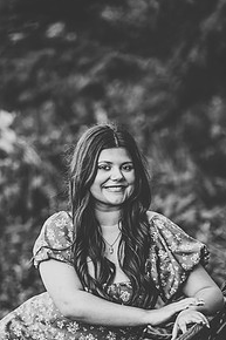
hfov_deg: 6.8
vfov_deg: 10.2
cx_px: 90
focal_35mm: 202
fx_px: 1904
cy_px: 227
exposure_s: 1/320
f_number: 2.8
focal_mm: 130
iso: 400
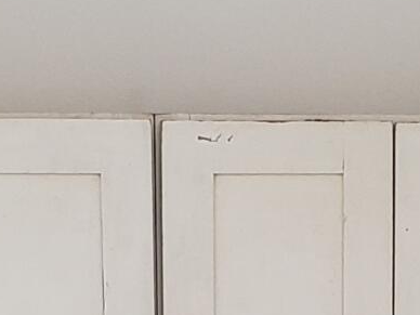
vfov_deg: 6.8
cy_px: 872
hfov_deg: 9.8
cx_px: 224
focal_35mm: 201
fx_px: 2439
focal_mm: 4.3
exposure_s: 1/60
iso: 100
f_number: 2.4
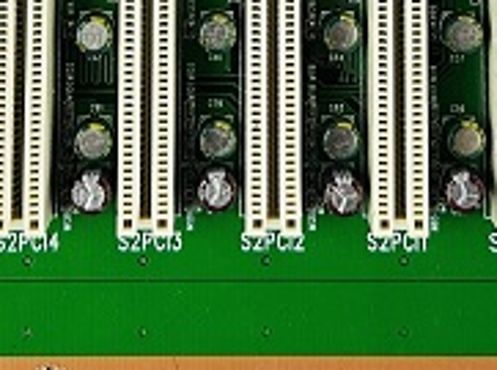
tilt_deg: -85.8
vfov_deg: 10.2
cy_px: -348
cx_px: 253
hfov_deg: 14.7
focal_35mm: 134
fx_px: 1920
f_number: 1.78
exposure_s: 1/120
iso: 100
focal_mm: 6.86
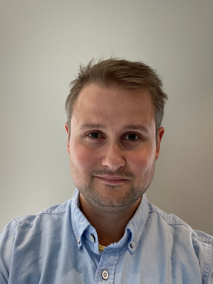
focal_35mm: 30
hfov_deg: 46.8
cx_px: 106
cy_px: 142
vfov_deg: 60.0
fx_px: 246
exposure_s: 1/50
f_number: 2.2
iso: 250
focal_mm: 2.71
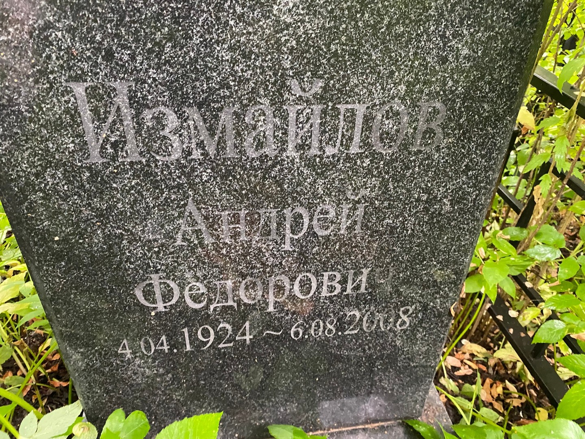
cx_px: 292
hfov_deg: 67.3
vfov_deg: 53.1
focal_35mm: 26
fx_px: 439
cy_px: 220
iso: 800
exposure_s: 1/30
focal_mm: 4.25
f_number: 1.8
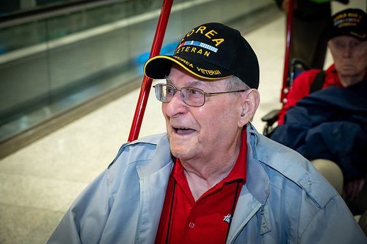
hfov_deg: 30.1
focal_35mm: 67
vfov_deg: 20.3
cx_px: 184
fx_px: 683
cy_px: 122
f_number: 6
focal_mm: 67
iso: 2500
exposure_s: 1/100
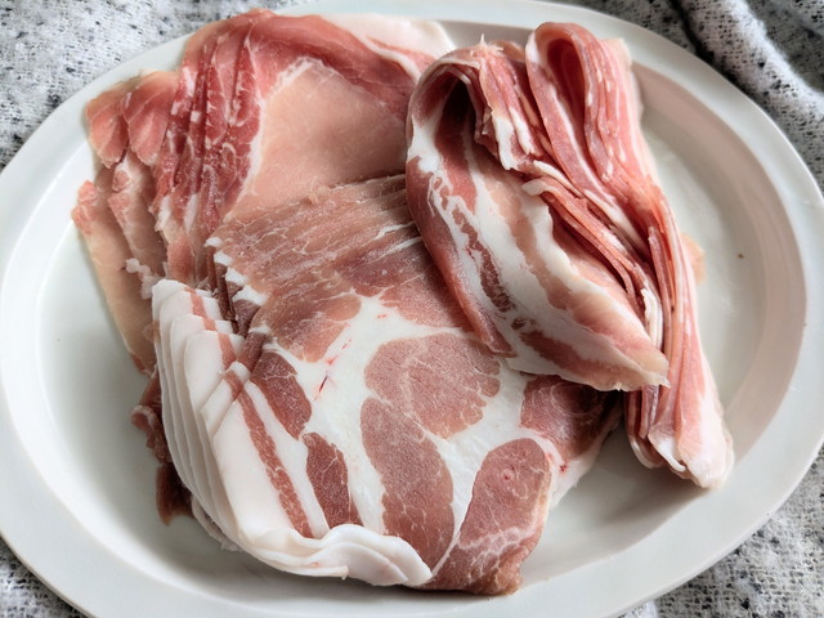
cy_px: 309
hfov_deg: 65.3
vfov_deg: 51.4
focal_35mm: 27
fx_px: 643
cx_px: 412
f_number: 1.73
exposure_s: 1/120
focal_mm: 4.38
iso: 66
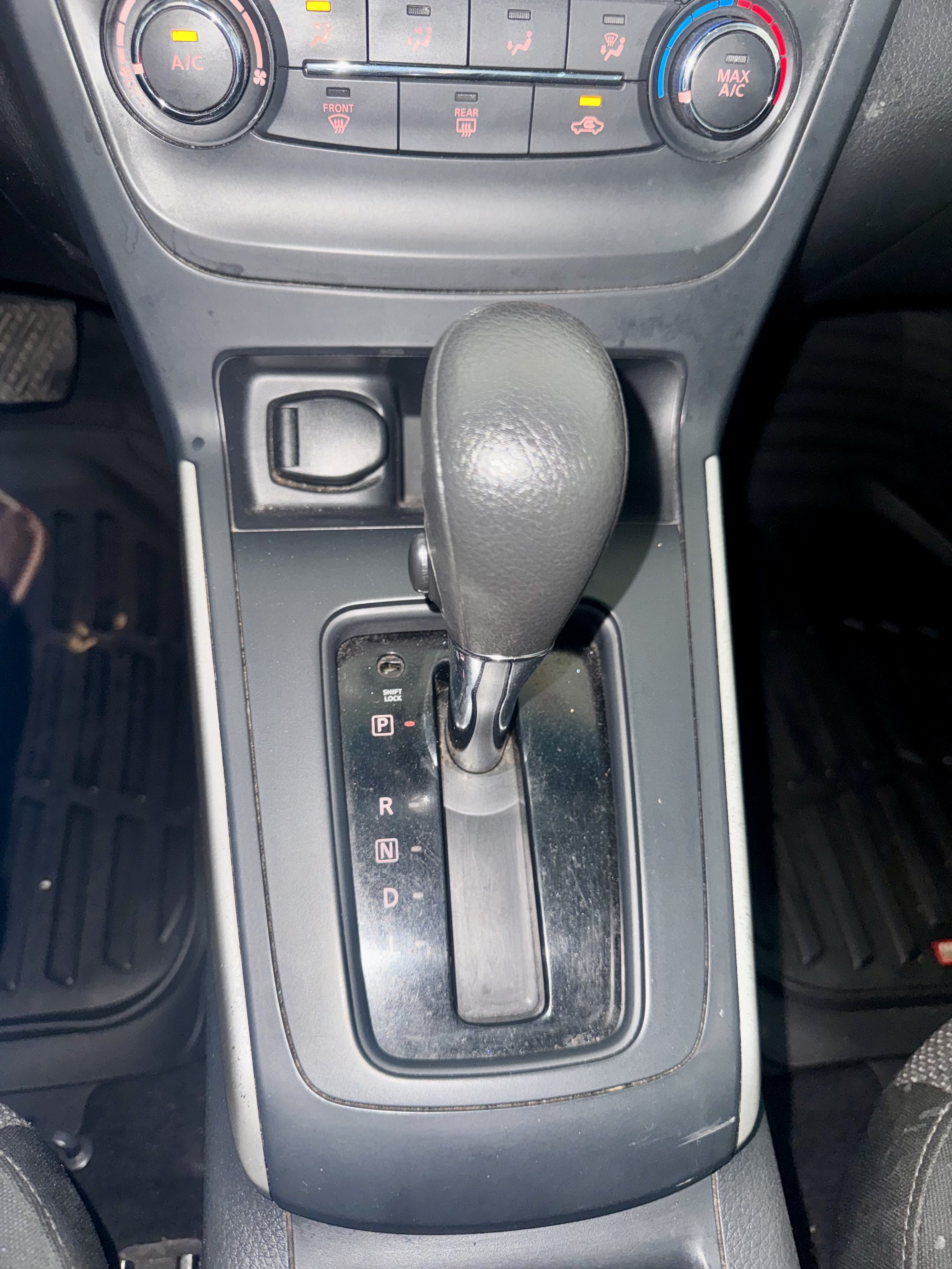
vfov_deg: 71.6
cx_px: 476
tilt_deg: -52.2
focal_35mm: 24
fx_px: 880
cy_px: 634
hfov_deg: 56.8
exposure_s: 1/8
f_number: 1.78
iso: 80
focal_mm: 6.76
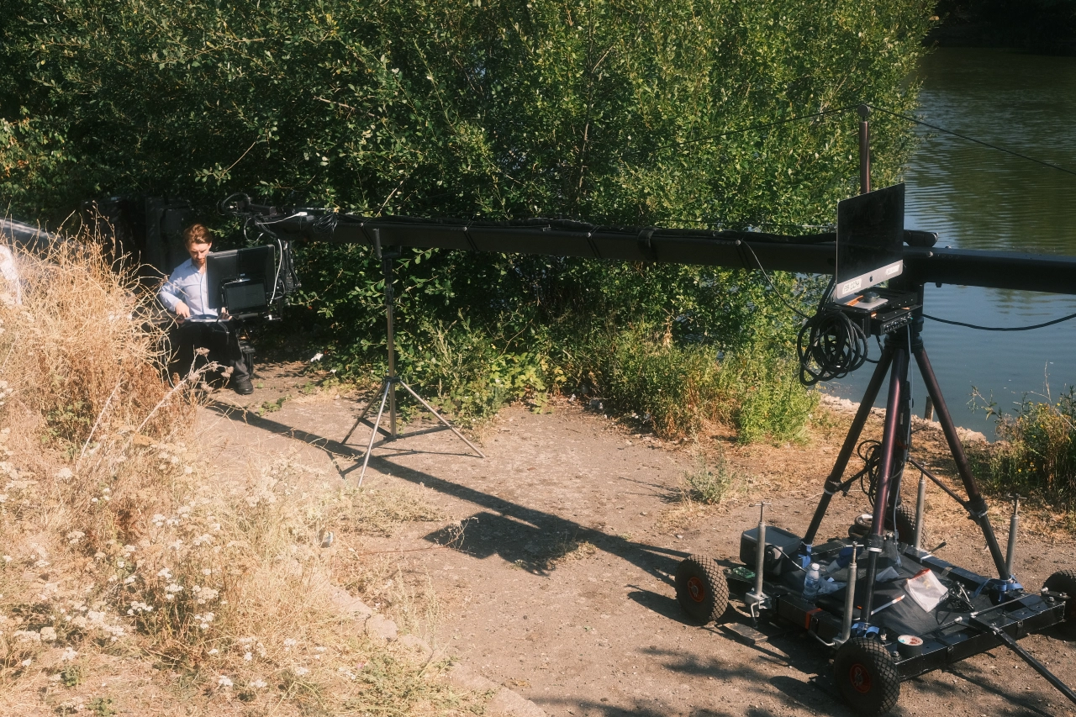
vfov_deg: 32.6
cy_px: 358
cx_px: 538
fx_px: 1225
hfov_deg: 47.4
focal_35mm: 41
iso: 640
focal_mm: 27
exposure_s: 1/1000
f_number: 6.4
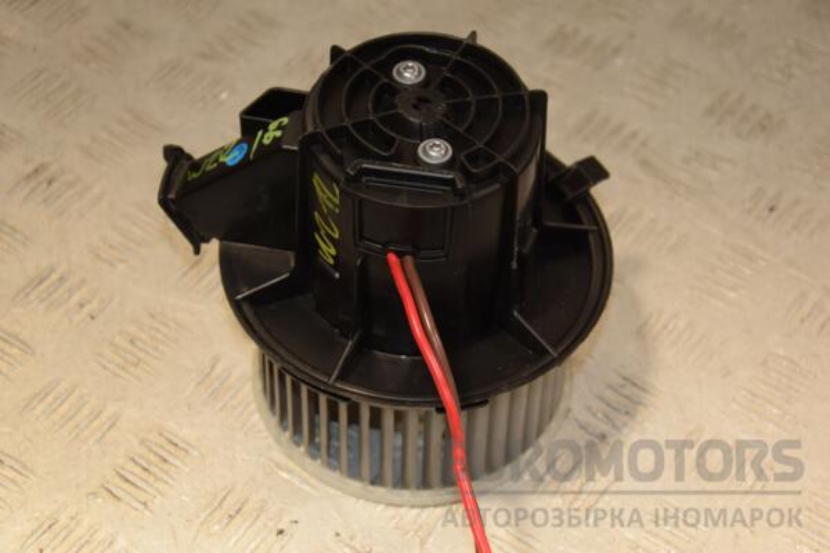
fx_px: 1798
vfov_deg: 17.5
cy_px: 276
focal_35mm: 78
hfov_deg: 26.0
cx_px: 415
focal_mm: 52
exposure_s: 1/200
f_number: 5
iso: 800
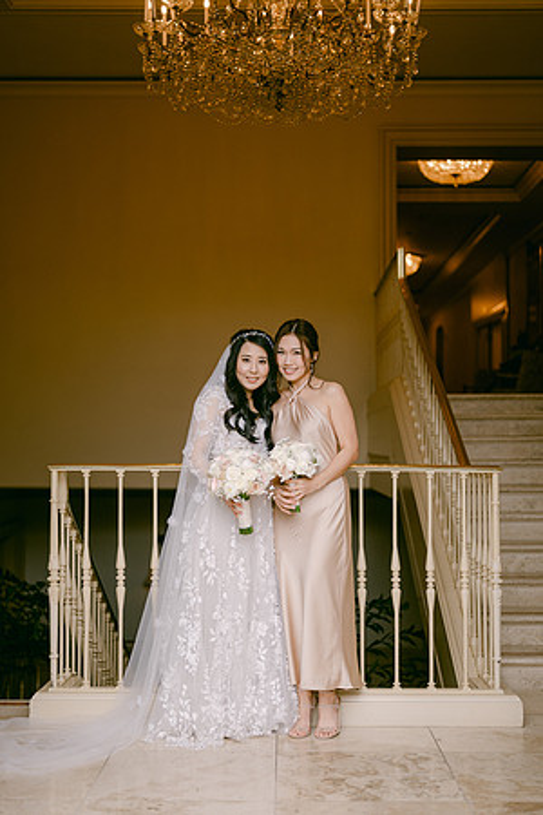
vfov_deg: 39.6
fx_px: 1131
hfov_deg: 27.0
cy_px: 408
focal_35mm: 50
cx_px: 272
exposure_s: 1/320
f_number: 1.8
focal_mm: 50
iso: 100
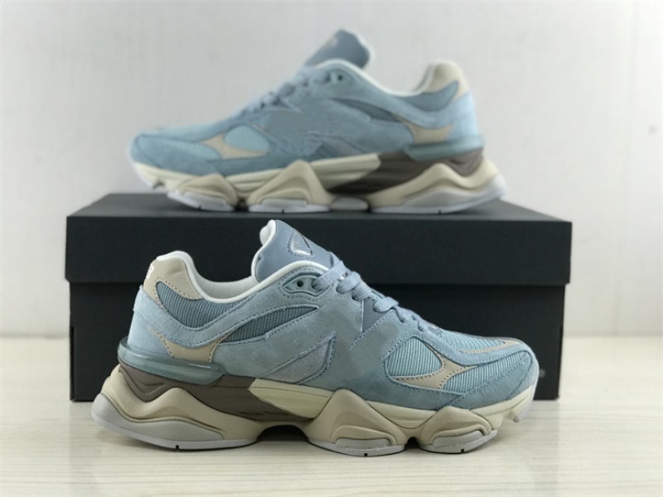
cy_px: 248
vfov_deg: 25.7
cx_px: 332
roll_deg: -1.0
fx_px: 1092
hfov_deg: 33.8
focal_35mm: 57
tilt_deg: -7.1
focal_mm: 6.6
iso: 64
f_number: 2.8
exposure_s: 1/50
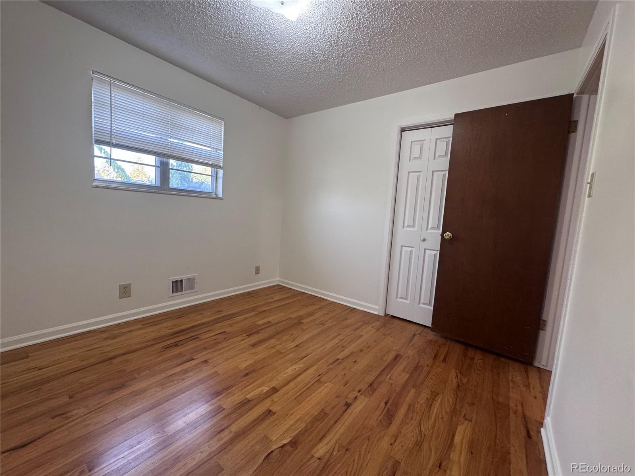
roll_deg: -4.2
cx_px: 318
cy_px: 238
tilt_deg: -5.8
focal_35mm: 14
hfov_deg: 102.1
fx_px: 257
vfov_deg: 85.7
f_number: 2.2
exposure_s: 1/60
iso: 250
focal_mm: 2.22
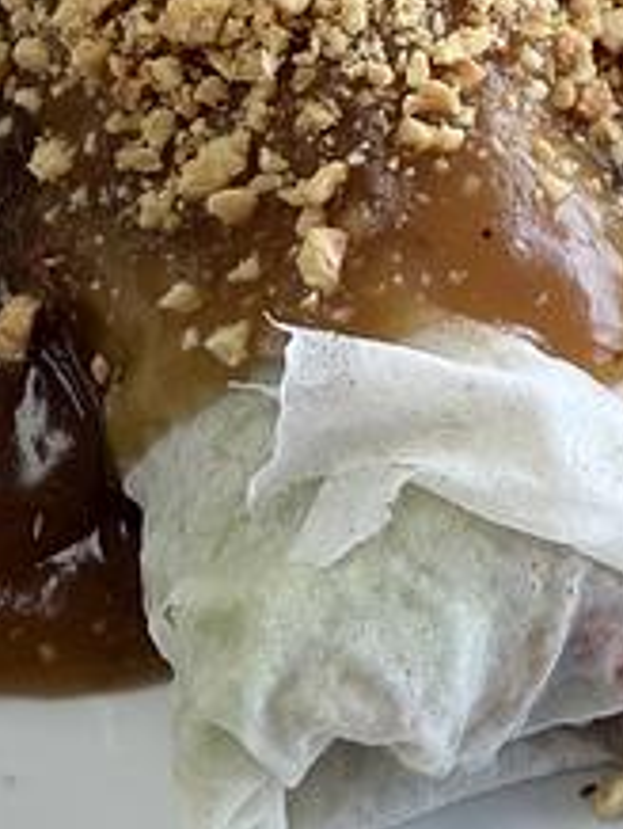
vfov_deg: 24.4
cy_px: 38
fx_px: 1844
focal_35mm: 77
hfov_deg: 19.0
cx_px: 496
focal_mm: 2.22
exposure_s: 1/120
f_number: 2.2
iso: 100
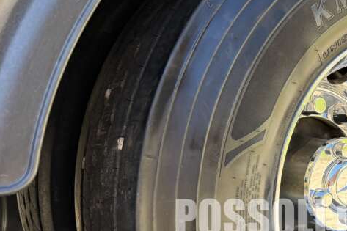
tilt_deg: -8.0
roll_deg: +0.2
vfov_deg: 23.5
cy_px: 177
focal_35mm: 57
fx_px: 549
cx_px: 371
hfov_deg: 31.5
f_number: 1.78
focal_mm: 6.76
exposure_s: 1/342
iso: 100
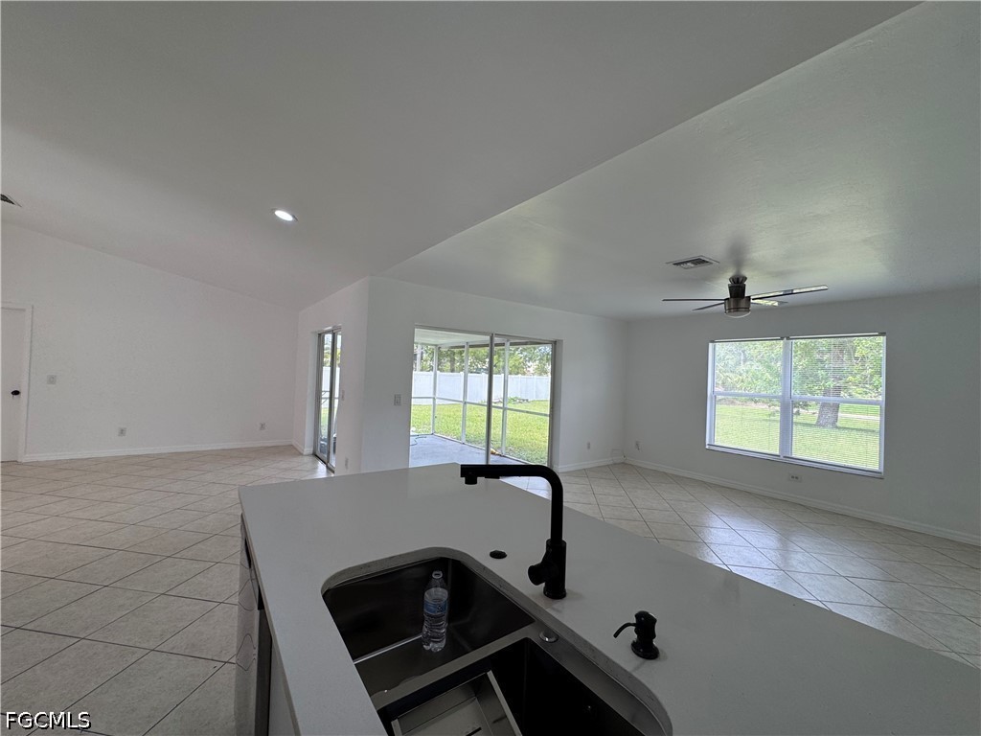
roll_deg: -2.8
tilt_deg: +1.3
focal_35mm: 14
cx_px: 490
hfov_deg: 102.1
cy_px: 368
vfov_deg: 85.7
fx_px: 397
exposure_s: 1/174
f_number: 2.2
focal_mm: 2.22
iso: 40
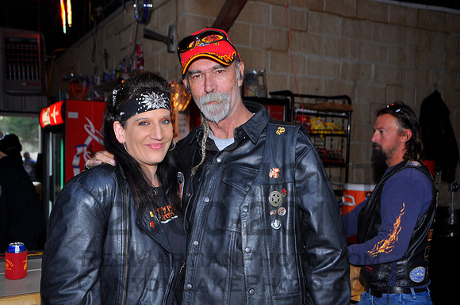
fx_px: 517
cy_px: 152
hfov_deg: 48.0
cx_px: 230
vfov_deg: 32.9
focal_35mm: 40
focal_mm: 27
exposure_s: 1/60
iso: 200
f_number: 4
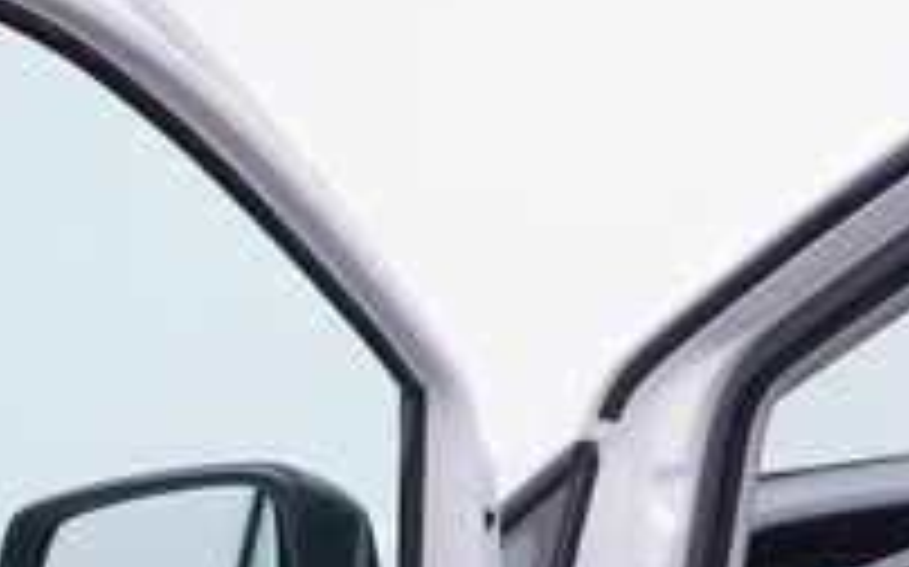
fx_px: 2476
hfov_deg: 20.6
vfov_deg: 12.5
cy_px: 799
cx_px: 684
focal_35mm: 100
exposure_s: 1/60
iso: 125
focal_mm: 24
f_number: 3.5
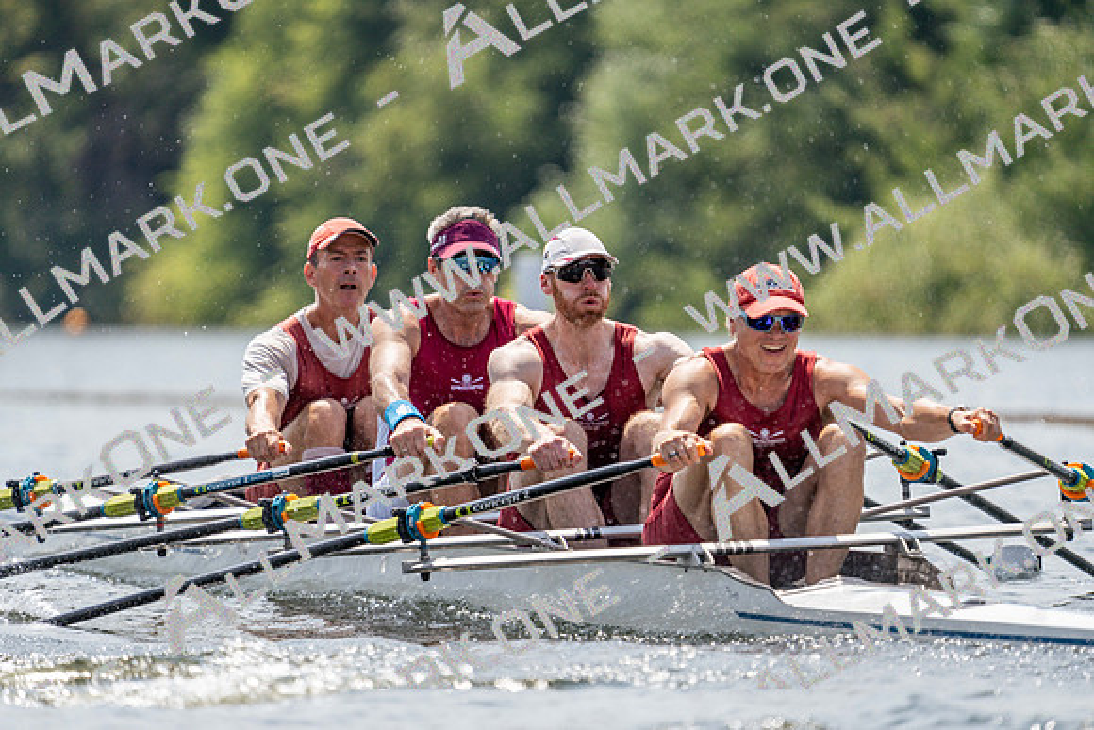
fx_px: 15076
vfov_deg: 2.8
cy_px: 365
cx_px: 547
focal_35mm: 496
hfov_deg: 4.2
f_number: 6.3
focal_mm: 496
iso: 250
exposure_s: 1/1600
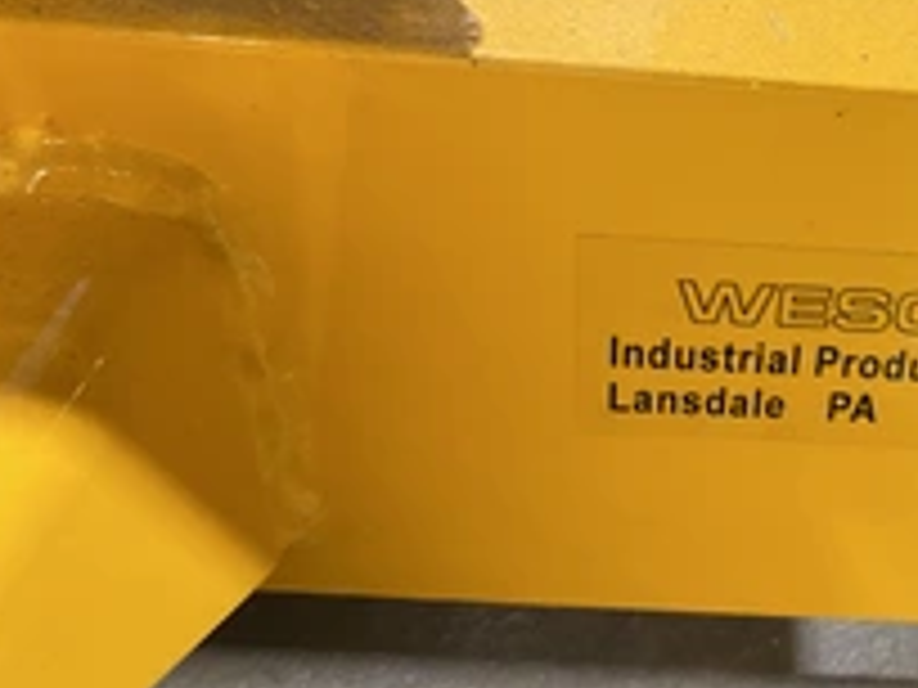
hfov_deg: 35.2
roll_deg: -5.0
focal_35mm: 51
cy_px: 175
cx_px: 832
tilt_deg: -33.7
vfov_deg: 28.2
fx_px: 1352
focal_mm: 4.25
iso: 400
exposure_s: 1/40
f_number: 1.8
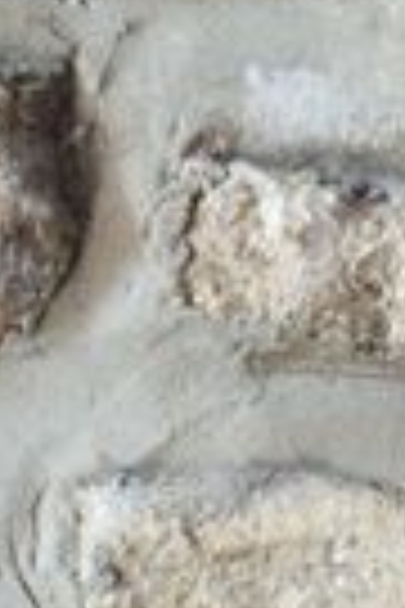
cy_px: 1221
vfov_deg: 5.9
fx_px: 5720
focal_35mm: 339
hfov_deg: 4.0
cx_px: 842
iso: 400
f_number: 3.3
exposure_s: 1/30
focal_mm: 11.3
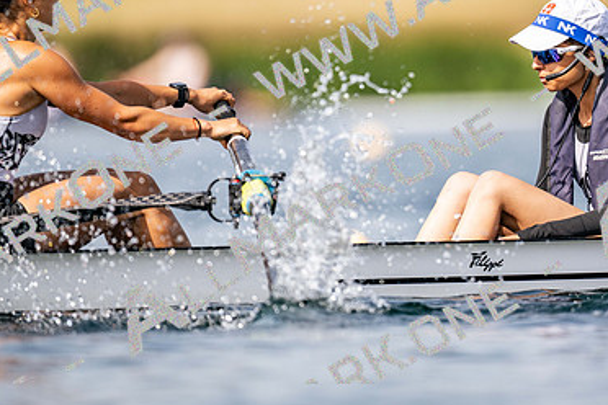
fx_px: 15807
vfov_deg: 1.5
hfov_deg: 2.2
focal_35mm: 936
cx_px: 456
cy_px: 104
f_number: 4
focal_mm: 600
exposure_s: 1/2500
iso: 160
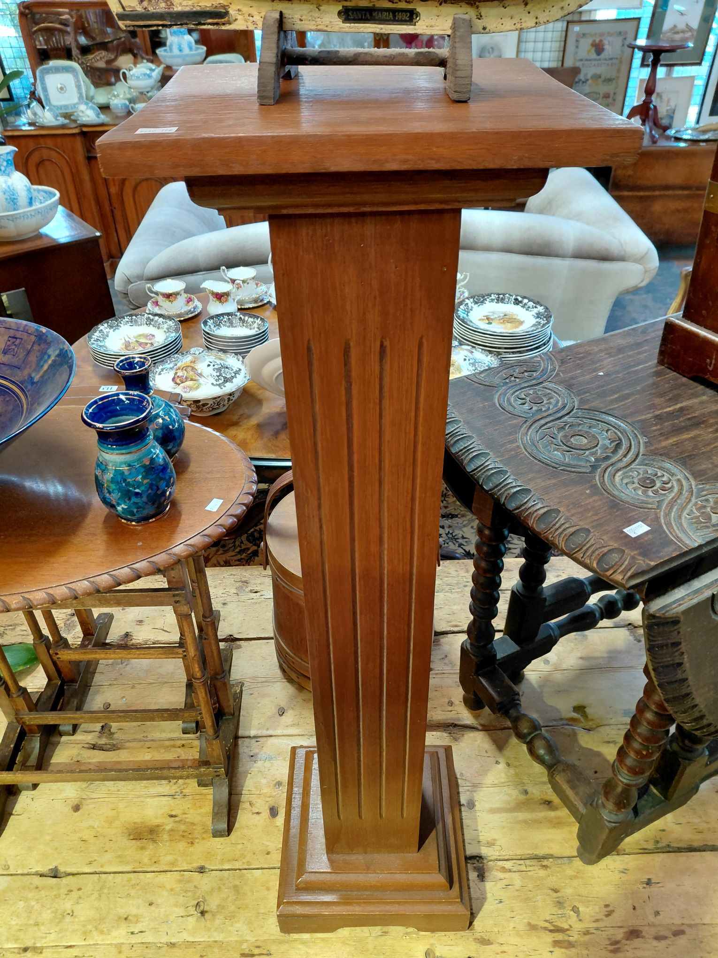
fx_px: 691
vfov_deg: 69.4
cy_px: 479
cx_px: 359
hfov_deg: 54.9
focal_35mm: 25
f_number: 1.8
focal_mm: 4.69
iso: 320
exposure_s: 1/33.4
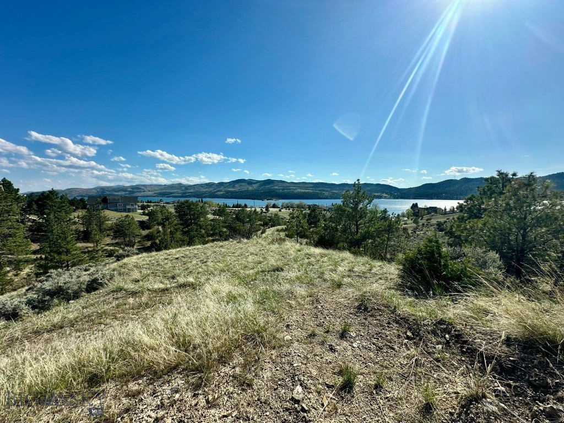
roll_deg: +0.2
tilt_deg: -5.2
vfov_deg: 85.7
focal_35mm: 14
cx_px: 282
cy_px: 212
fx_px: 228
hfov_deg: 102.1
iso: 40
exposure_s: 1/3040
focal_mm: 2.22
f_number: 2.2
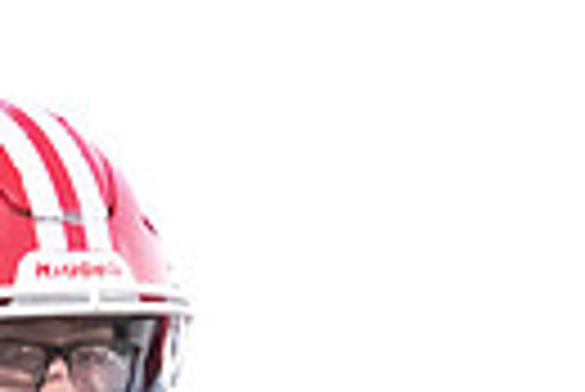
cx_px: -129
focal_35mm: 748
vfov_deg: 1.8
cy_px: 754
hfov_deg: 2.8
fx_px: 12168
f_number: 7.1
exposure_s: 1/320
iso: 10000
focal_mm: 150
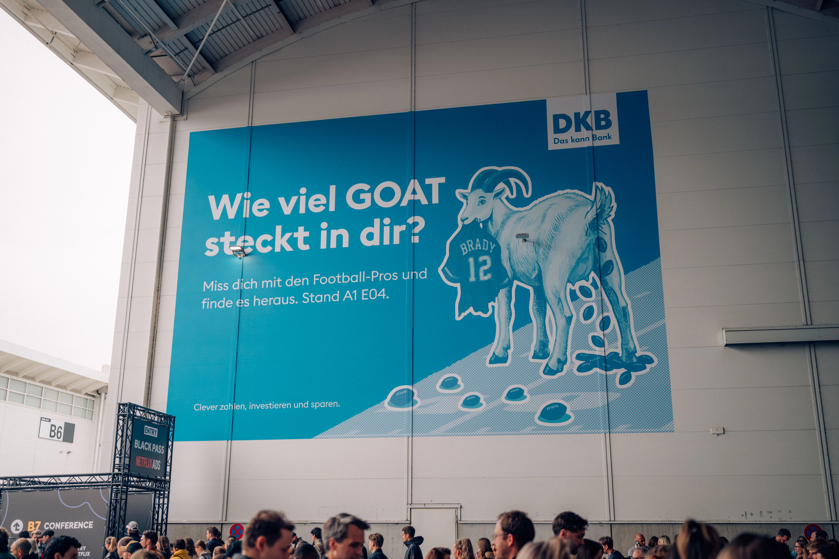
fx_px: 862
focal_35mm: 37
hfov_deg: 51.9
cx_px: 429
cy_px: 265
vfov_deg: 35.9
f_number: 2
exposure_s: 1/800
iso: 64
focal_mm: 35
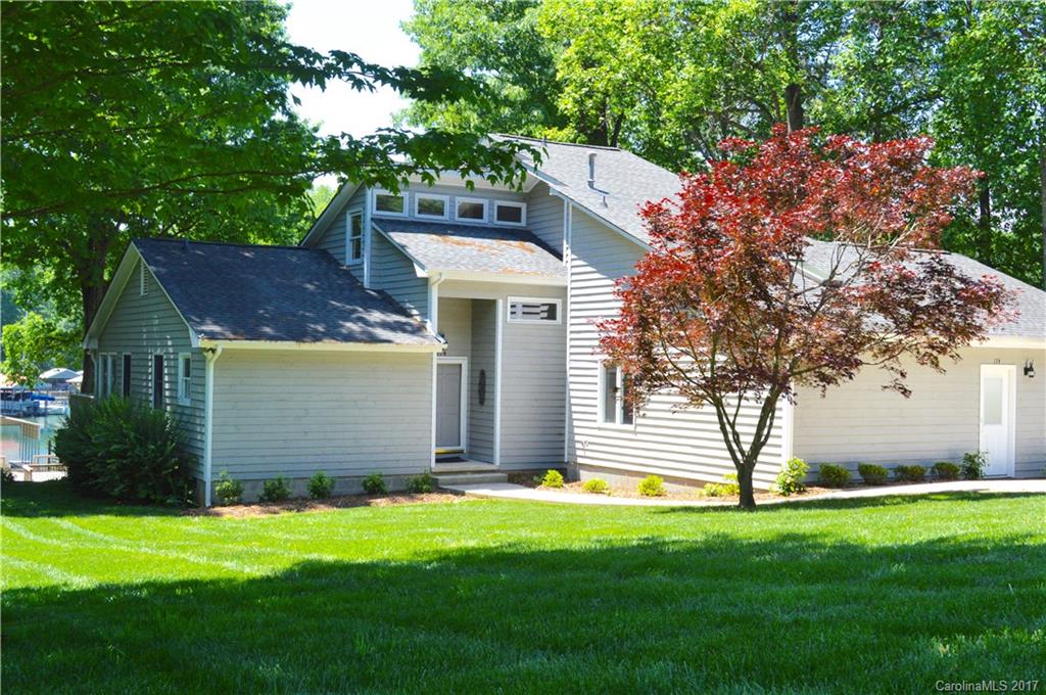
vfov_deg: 34.1
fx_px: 1132
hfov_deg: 49.6
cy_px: 348
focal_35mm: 39
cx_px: 523
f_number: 10
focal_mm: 26
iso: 400
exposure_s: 1/200
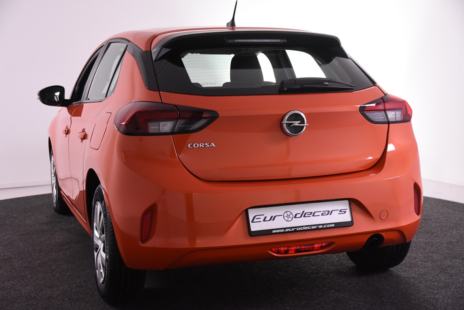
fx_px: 657
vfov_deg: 26.5
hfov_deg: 38.9
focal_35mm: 51
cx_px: 232
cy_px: 155
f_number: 4.5
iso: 1600
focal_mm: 34
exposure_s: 1/100
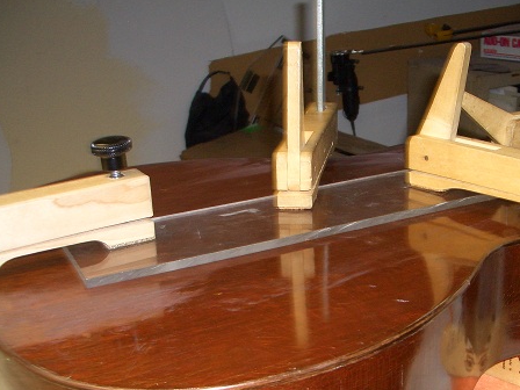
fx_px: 751
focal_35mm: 50
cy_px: 253
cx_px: 360
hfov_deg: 37.6
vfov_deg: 29.0
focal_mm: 5.8
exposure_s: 1/60
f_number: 2.6
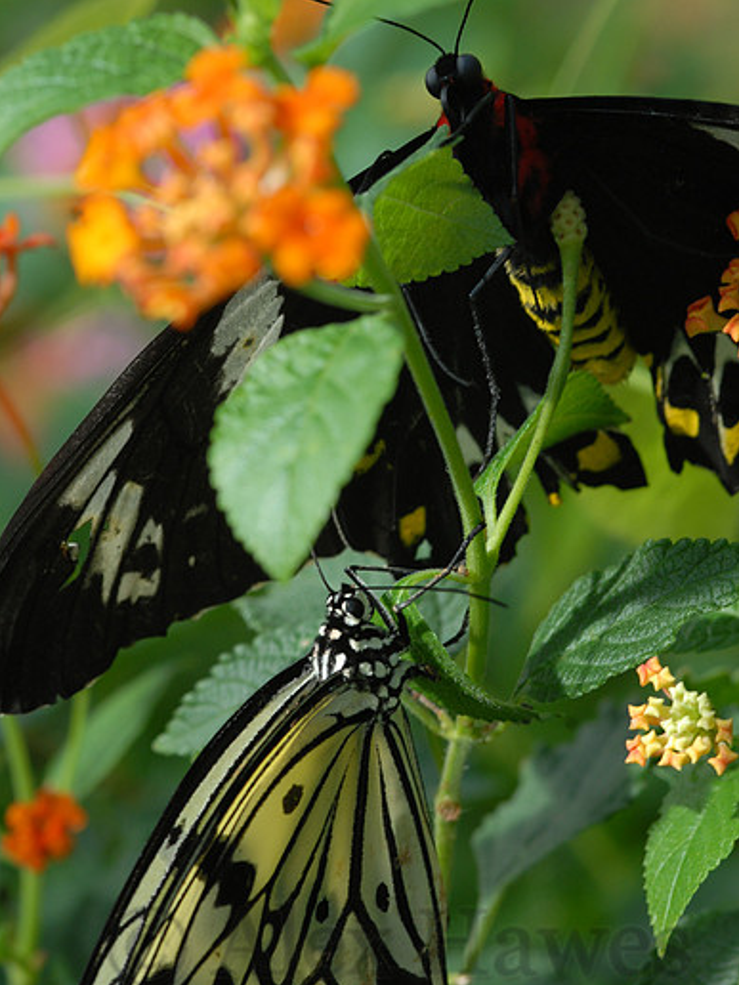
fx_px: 4854
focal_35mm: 171
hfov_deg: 8.7
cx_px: 370
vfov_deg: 11.6
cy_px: 477
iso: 320
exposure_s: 1/80
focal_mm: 105
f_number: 7.1
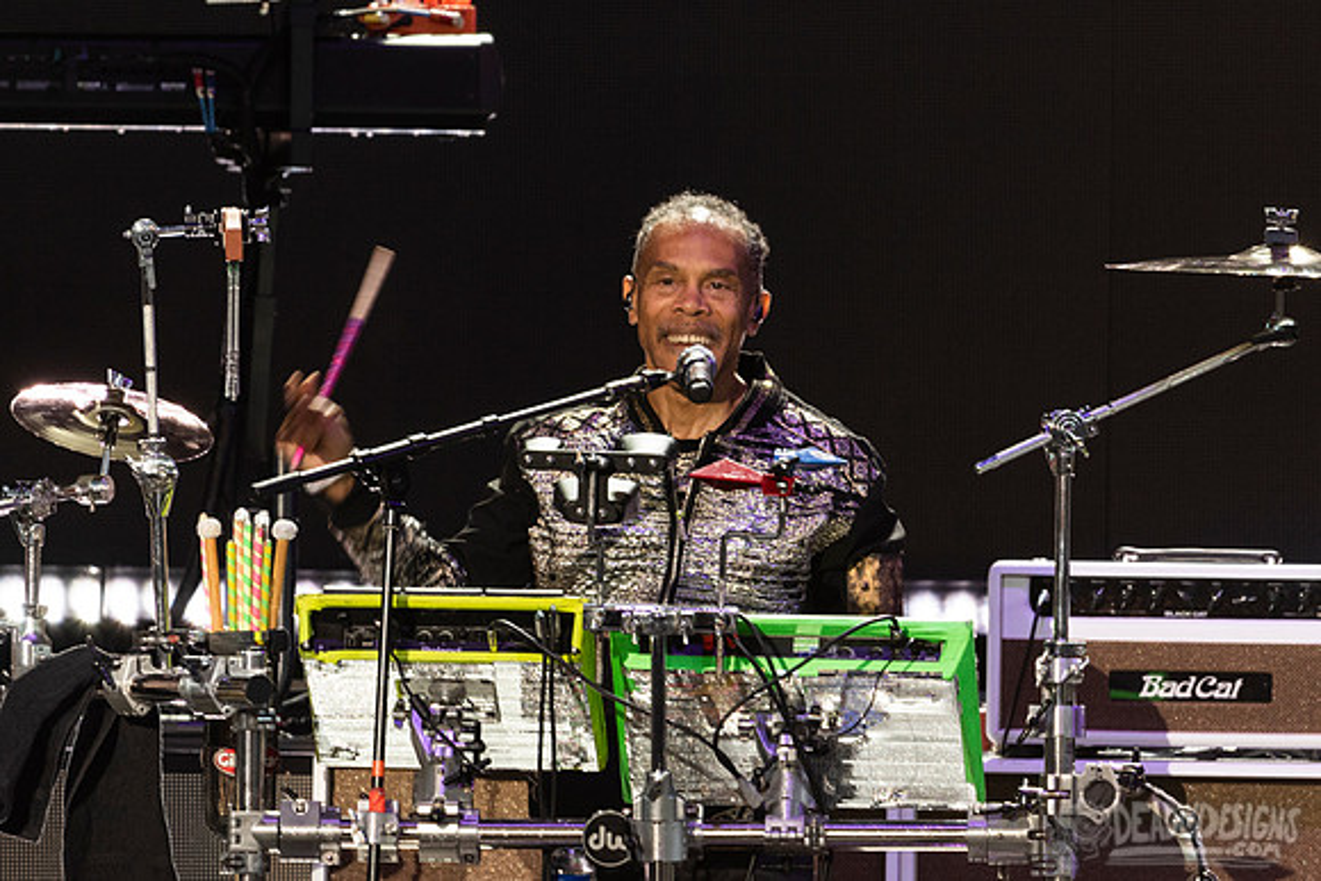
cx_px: 621
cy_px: 181
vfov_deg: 1.4
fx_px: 34974
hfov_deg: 2.2
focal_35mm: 953
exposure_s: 1/320
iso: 1000
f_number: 6.3
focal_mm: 600
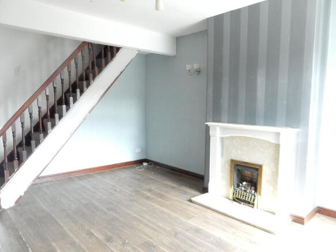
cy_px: 126
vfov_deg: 54.9
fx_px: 243
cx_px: 168
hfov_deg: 69.4
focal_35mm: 25
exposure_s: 1/30
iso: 800
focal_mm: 4.5
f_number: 3.7
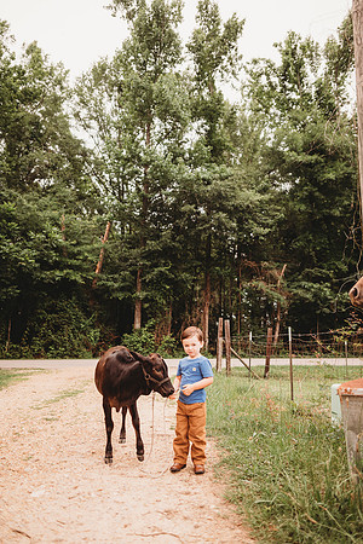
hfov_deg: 53.1
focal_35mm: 24
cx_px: 182
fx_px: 363
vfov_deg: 73.7
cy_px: 272
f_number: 2.2
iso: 100
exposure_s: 1/1000
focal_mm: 24
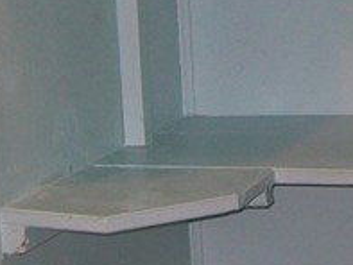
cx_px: 331
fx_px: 1806
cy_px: -183
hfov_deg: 11.1
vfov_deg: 8.2
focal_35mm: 177
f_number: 2.7
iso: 64
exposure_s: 1/60
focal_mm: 6.1
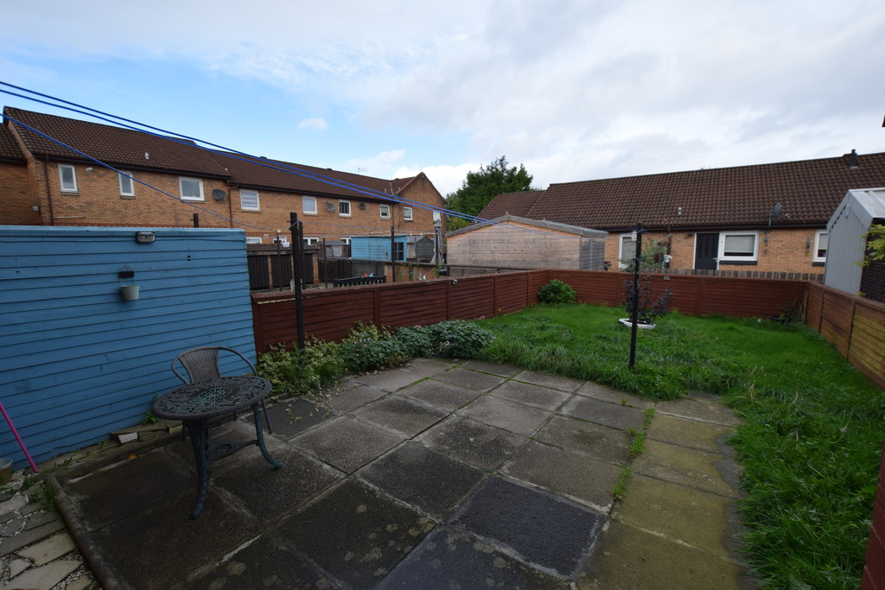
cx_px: 442
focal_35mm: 15
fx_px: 369
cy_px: 295
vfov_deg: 77.3
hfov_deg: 100.4
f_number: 8
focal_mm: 10
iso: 320
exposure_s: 1/250
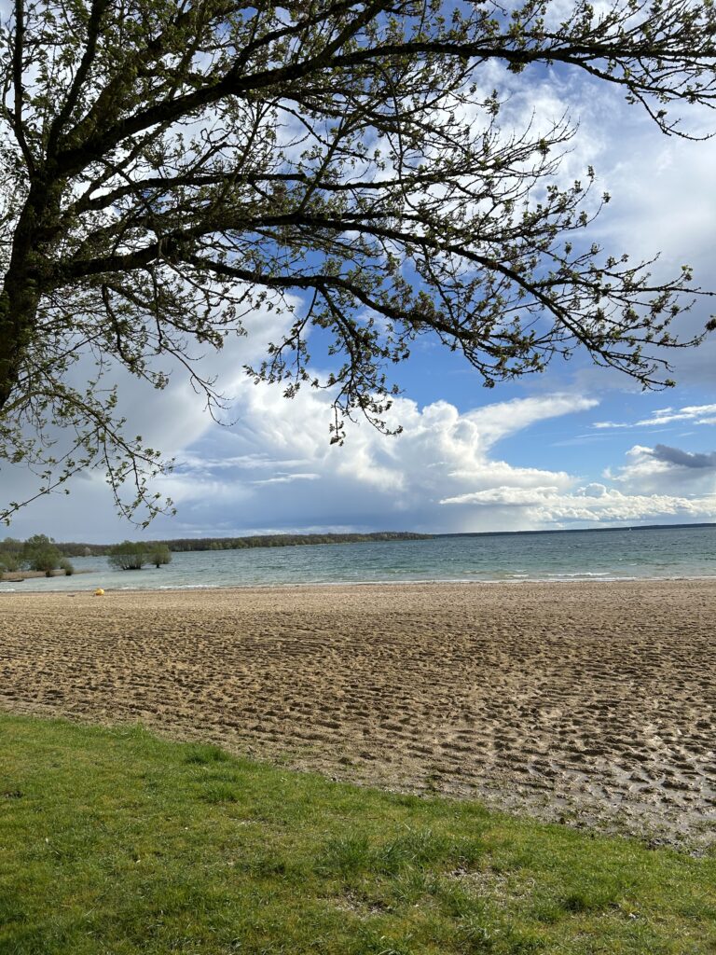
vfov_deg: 67.3
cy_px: 478
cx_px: 358
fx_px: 717
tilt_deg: +4.5
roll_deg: +3.0
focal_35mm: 26
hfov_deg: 53.1
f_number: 1.5
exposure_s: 1/6579
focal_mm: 5.7
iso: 50
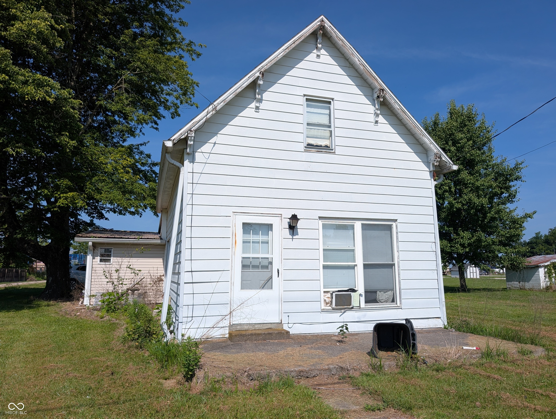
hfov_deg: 71.5
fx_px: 386
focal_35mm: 24
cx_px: 278
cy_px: 210
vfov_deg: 56.9
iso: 34
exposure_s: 1/2445
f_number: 1.68
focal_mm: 6.9
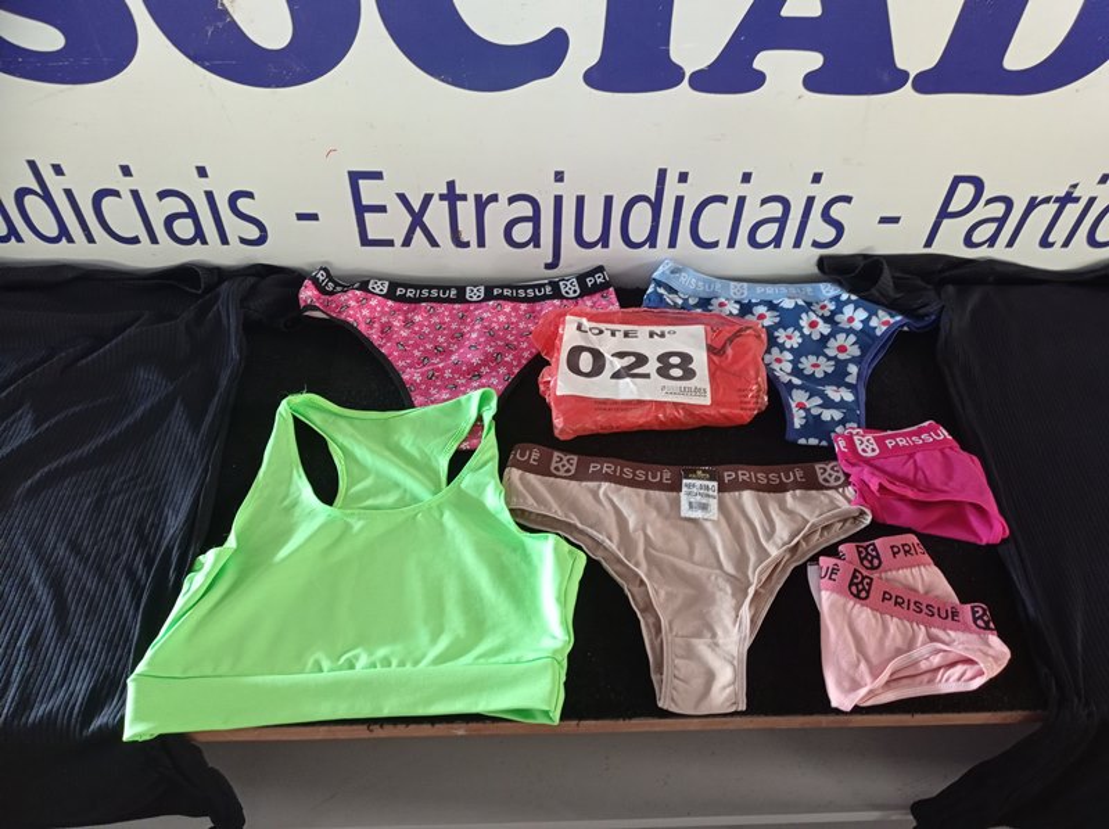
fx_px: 896
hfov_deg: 63.5
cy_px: 414
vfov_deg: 49.7
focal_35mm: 28
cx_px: 554
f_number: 1.79
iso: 490
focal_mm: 4.7
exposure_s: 1/24
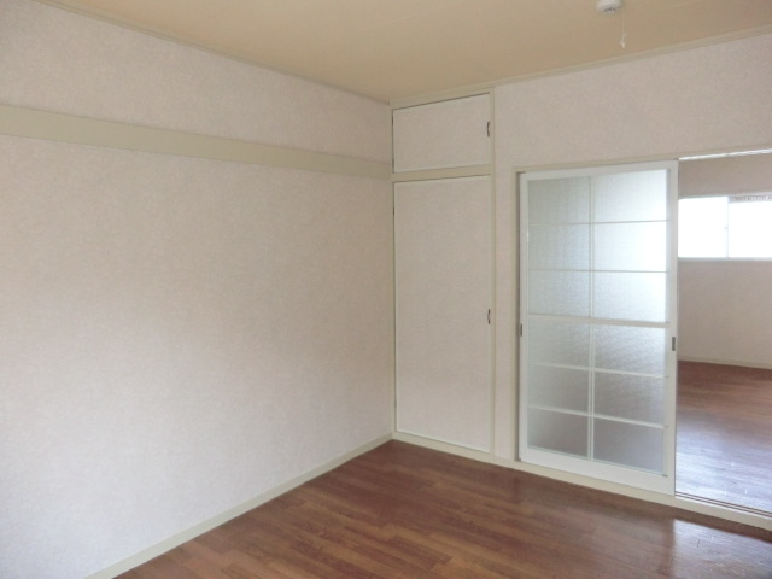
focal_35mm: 24
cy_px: 290
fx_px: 535
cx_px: 386
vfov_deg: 56.8
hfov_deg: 71.6
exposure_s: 1/60
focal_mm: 4.3
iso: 250
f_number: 3.2
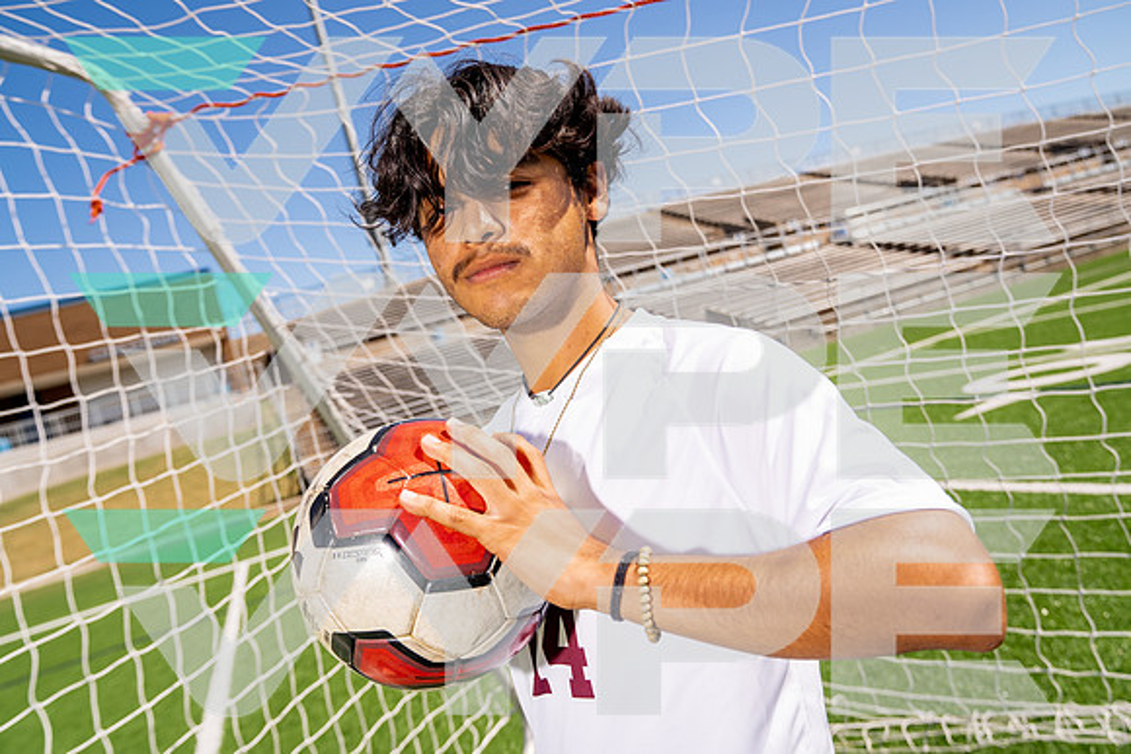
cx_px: 566
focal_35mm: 28
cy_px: 377
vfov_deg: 46.4
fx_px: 880
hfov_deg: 65.5
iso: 100
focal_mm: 28
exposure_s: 1/1000
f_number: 4.5
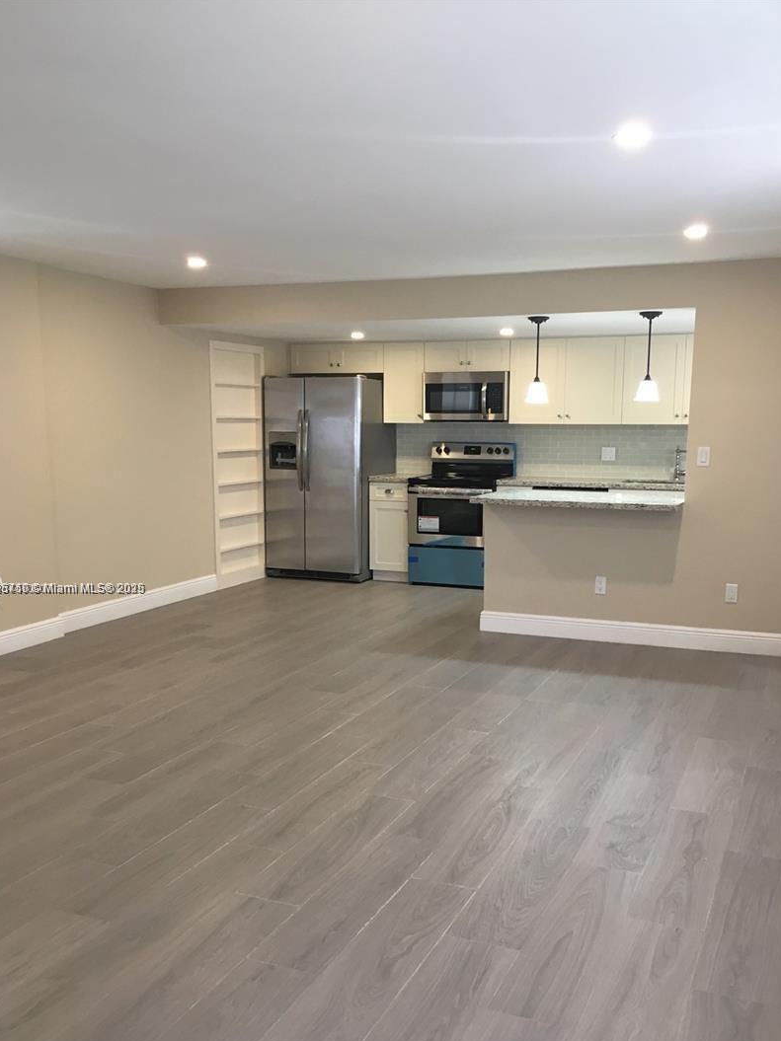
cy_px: 589
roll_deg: -0.1
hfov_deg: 42.9
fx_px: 993
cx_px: 408
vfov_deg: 55.2
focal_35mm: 33
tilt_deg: -10.9
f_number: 2.2
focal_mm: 4.15
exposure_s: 1/30
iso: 64
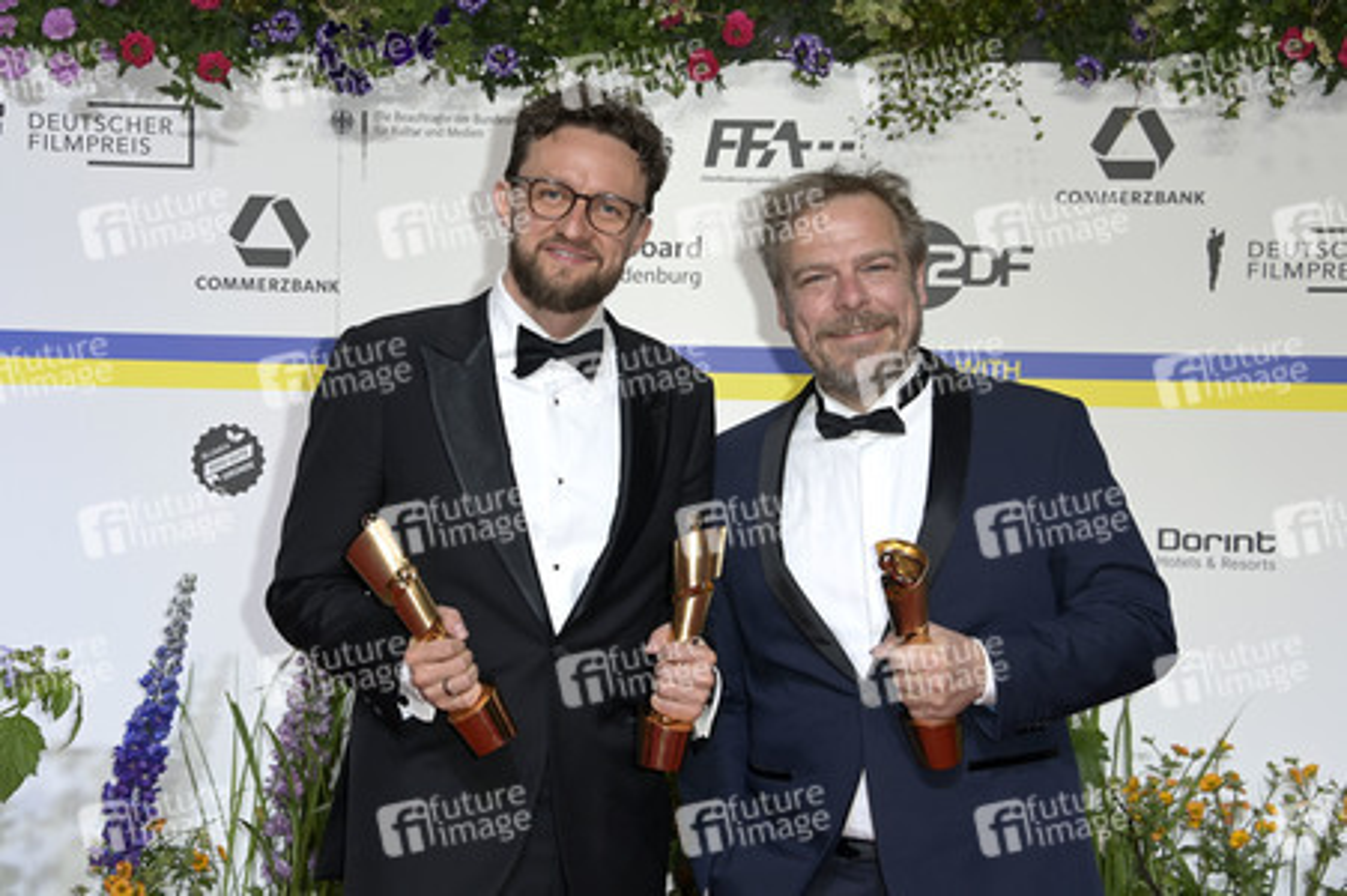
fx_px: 2692
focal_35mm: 72
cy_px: 448
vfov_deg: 18.9
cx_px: 674
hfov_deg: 28.1
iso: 800
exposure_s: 1/250
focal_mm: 72
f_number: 6.3
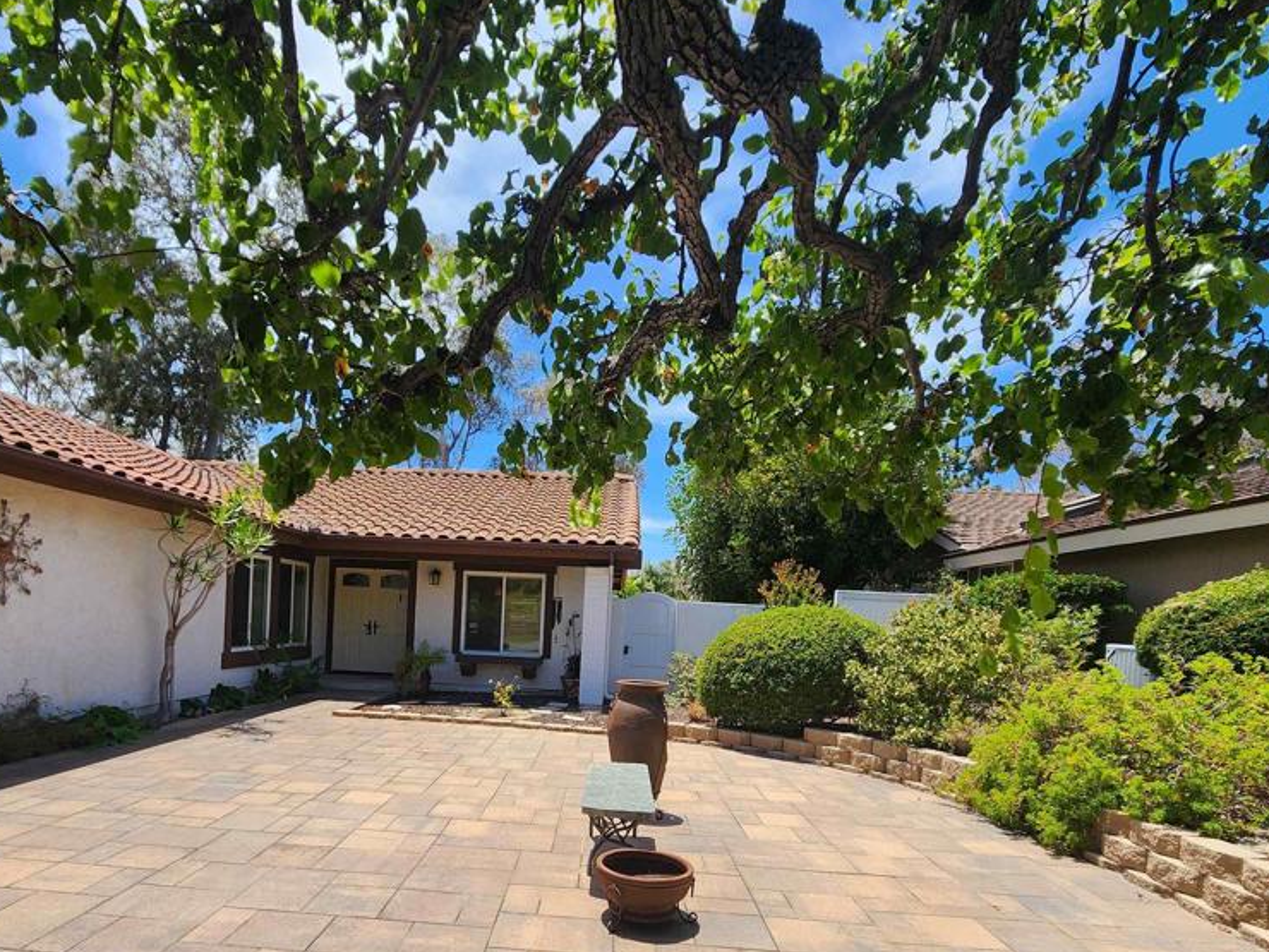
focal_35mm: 18
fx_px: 660
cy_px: 636
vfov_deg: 69.5
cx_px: 552
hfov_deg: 87.3
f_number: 2.2
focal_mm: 2.2
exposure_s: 1/1151
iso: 50
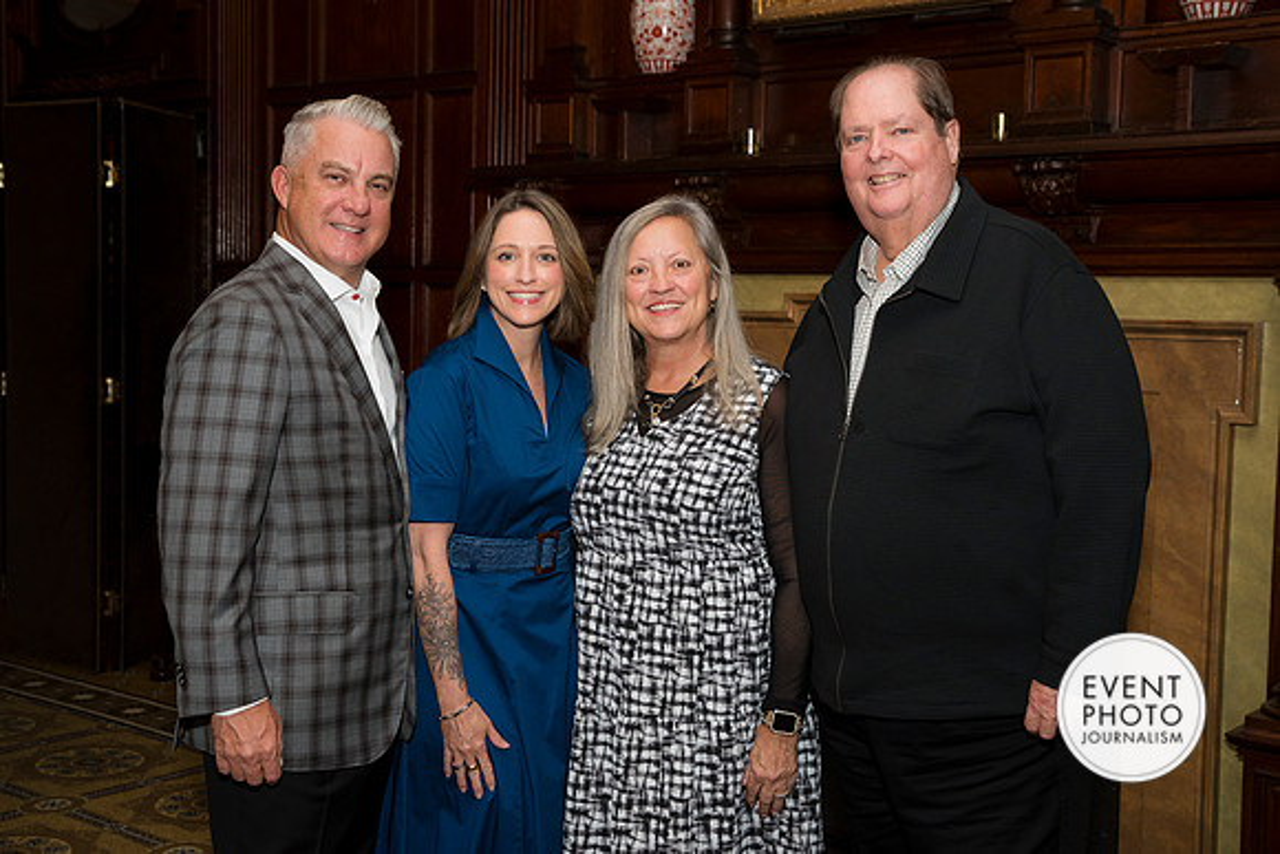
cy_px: 427
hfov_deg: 41.1
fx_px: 1707
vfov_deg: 28.1
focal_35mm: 48
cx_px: 640
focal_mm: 48
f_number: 5.6
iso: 800
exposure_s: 1/125
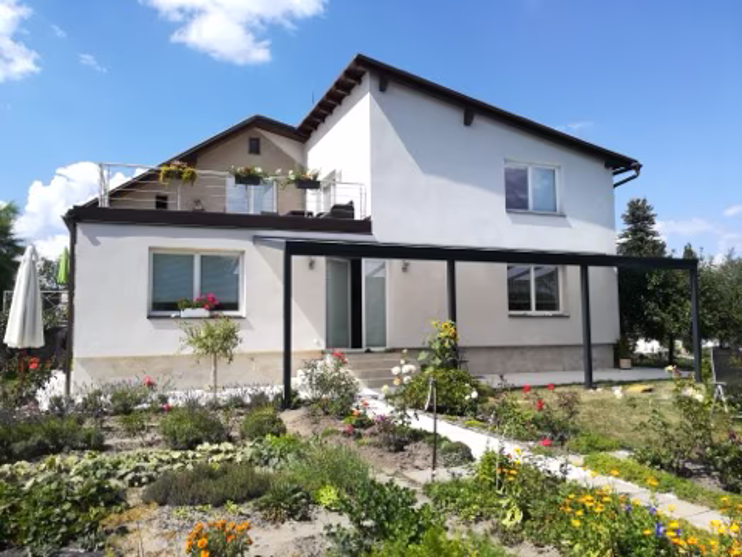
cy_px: 278
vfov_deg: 53.1
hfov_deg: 67.3
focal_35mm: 26
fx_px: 557
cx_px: 371
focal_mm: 3.83
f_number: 2.2
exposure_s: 1/853
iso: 50
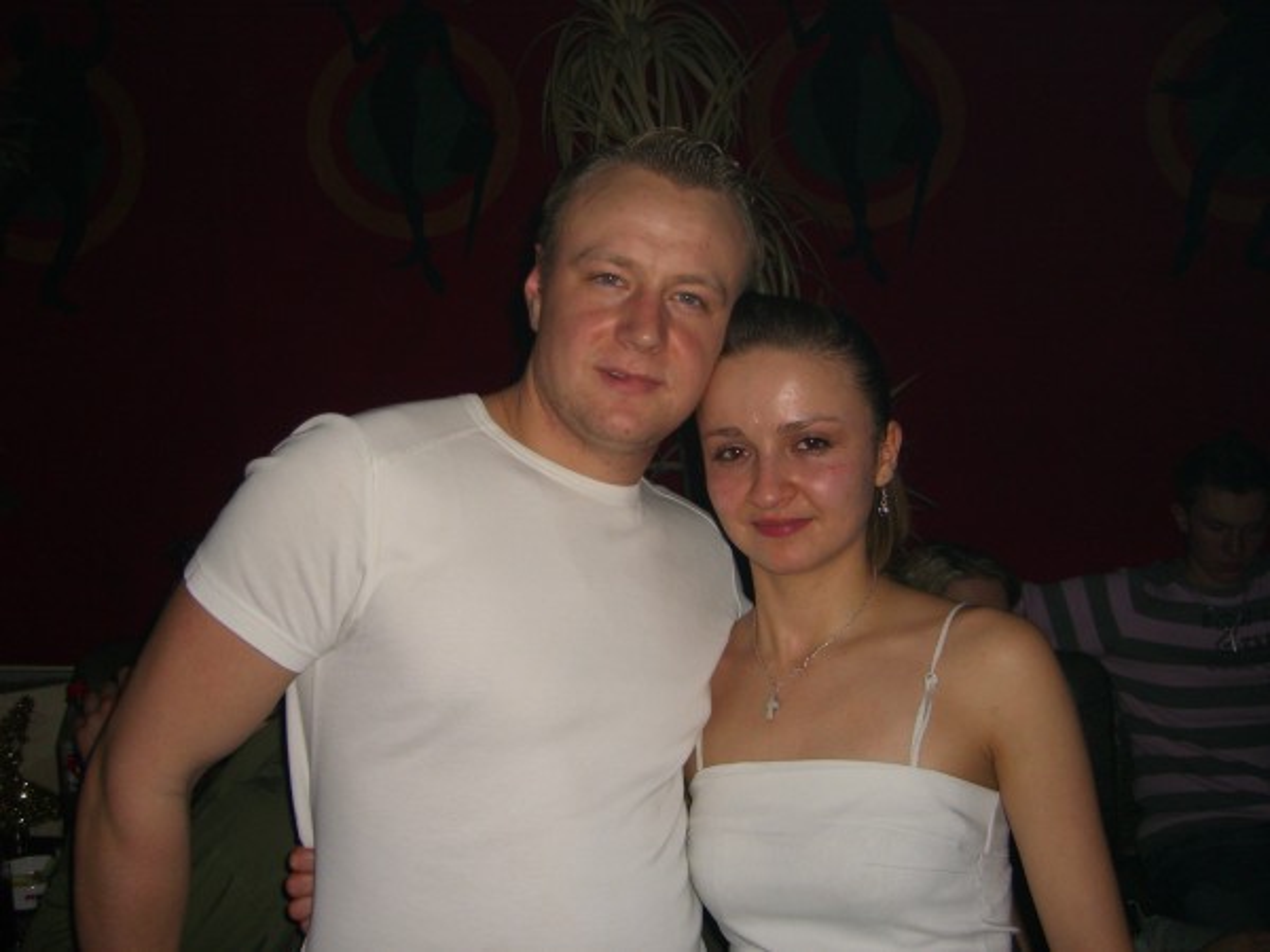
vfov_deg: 37.7
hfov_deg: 49.0
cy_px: 476
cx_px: 635
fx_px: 1394
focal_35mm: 38
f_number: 2.8
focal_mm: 7.9
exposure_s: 1/60
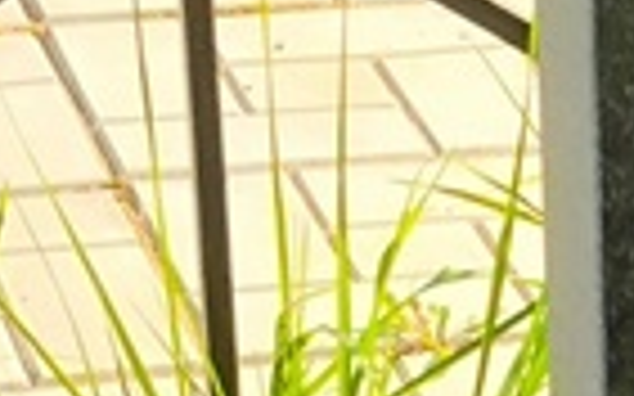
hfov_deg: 6.9
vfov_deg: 4.2
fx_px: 5182
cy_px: 1215
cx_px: 1059
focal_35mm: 300
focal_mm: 4.71
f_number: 1.7
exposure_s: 1/559
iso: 50
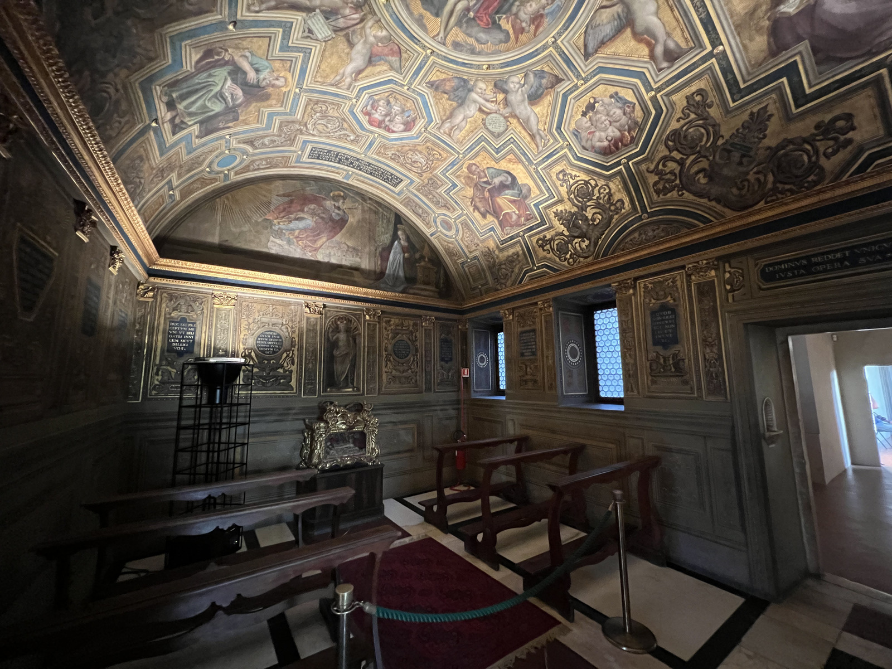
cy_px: 334
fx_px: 335
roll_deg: +0.6
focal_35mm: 13
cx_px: 446
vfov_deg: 89.9
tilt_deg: +7.2
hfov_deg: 106.2
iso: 1000
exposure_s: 1/33
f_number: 1.8
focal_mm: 1.57
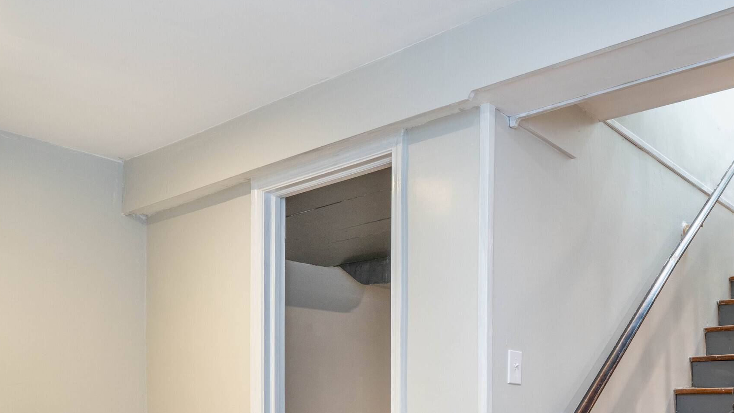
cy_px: 408
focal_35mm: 34
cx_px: 614
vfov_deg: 32.1
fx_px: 662
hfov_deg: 53.1
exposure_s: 1/2
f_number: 11
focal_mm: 18
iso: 400
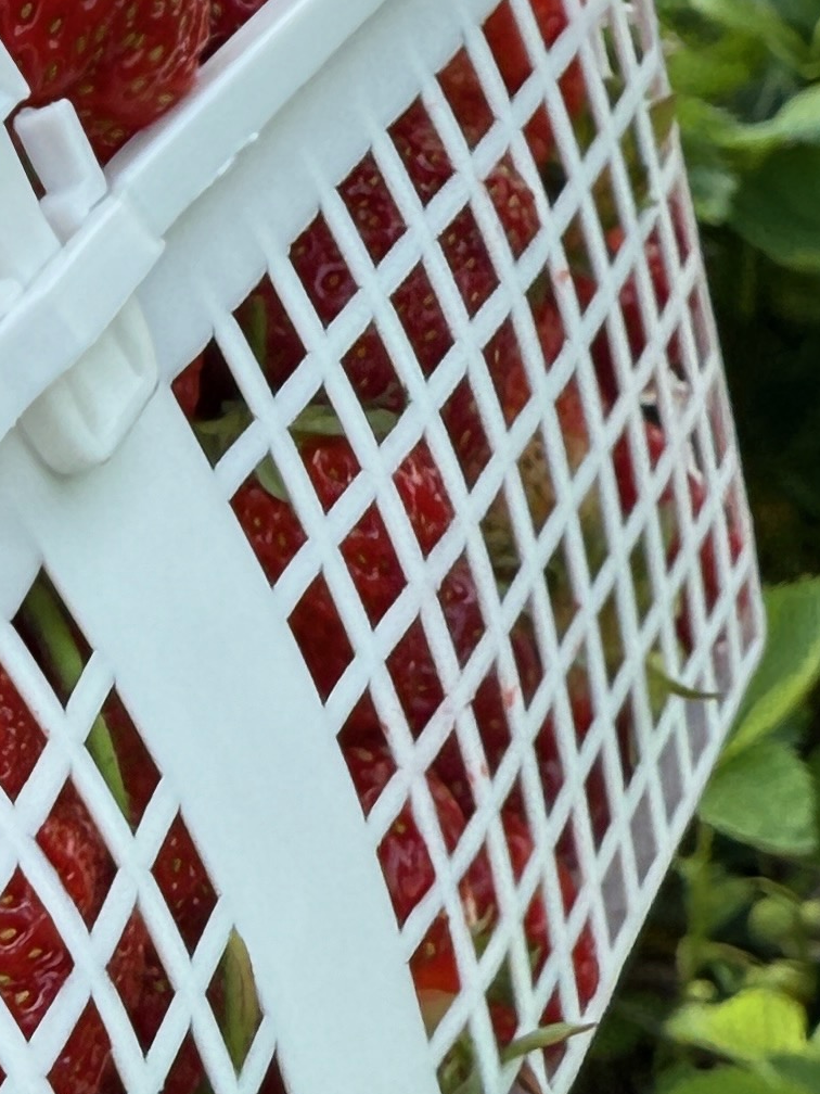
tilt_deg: -13.4
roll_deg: +28.6
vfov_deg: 20.3
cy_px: 763
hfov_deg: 14.4
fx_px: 3032
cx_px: -390
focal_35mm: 96
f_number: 2.2
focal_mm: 2.22
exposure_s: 1/624
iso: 64
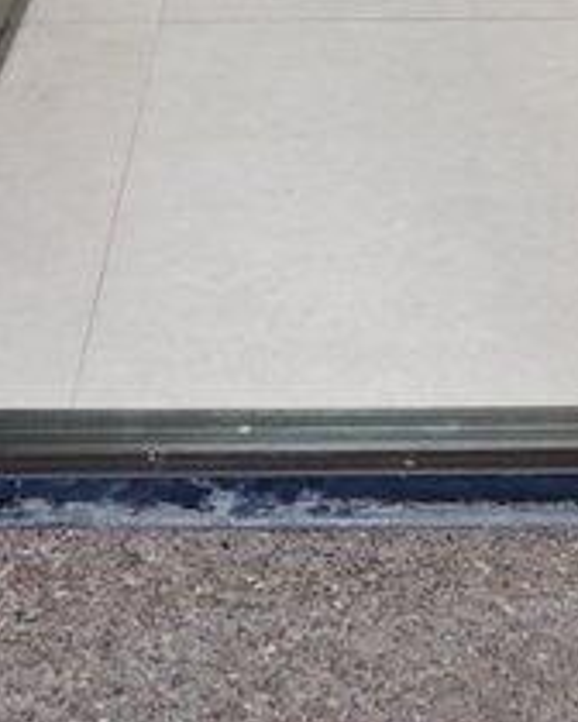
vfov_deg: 14.4
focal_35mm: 110
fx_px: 2352
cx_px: 327
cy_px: -746
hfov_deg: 14.0
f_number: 8
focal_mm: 16
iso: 400
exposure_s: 1/160
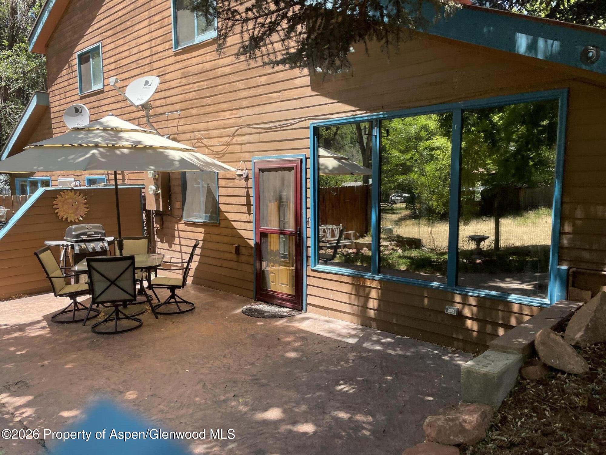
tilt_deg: -3.3
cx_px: 303
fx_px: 455
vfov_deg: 53.1
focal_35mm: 26
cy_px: 228
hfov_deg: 67.3
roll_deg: -0.2
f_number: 1.6
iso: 50
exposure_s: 1/654
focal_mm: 4.2
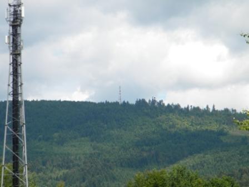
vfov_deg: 9.5
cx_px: 124
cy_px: 94
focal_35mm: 156
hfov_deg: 12.7
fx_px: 1122
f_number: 5
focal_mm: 28.3
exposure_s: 1/463
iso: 80
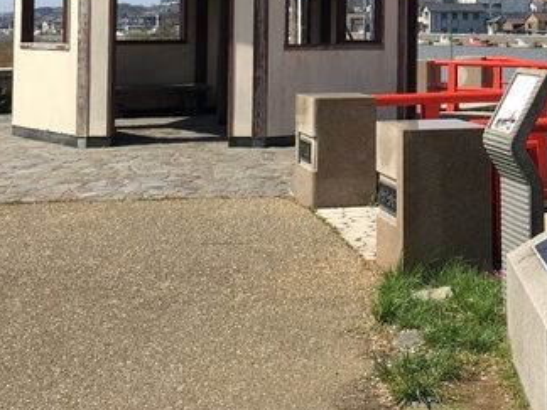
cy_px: -63
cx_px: 411
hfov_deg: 26.3
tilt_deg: +4.8
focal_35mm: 73
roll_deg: +0.2
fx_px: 1154
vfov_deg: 19.2
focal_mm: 4.15
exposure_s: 1/1789
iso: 25
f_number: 2.2
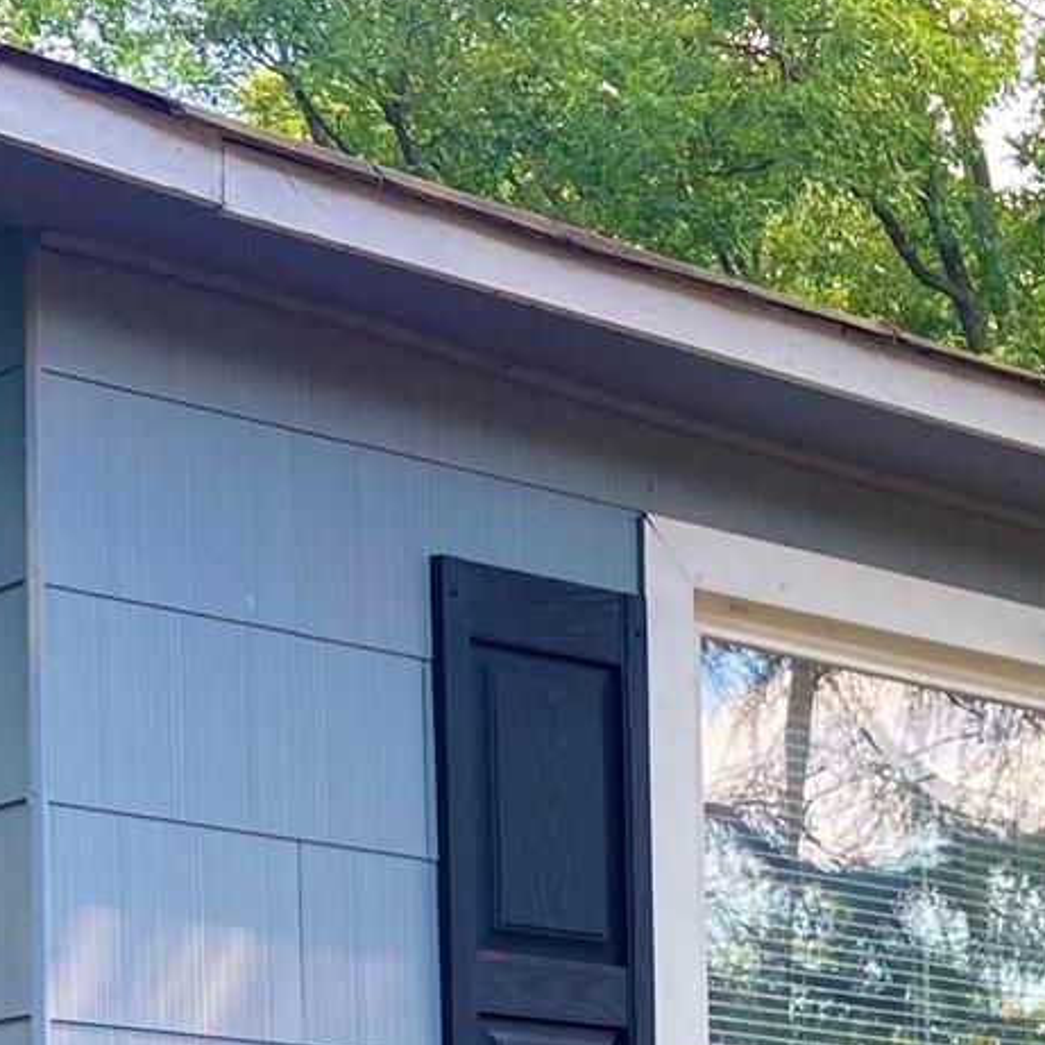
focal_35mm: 110
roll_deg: +0.9
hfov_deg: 15.7
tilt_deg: +2.0
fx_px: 3757
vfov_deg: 14.9
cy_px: 1471
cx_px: 893
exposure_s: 1/121
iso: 32
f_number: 1.8
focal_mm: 3.99
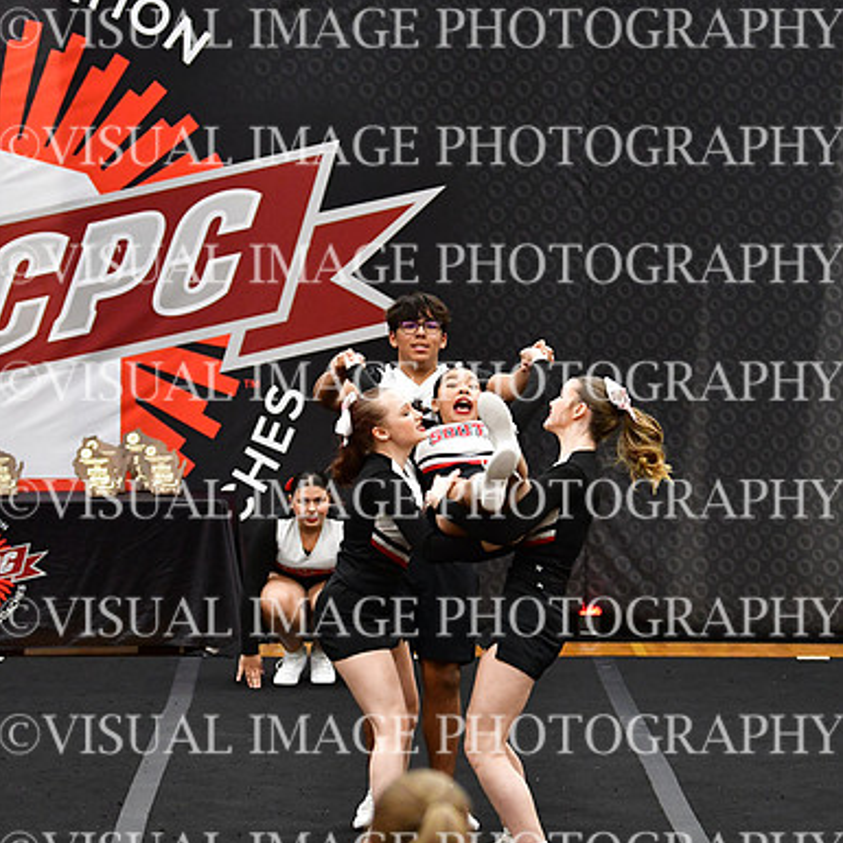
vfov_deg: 8.9
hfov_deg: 8.9
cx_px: 422
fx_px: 5400
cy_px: 440
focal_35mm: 196
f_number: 3.2
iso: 4000
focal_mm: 102
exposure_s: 1/500
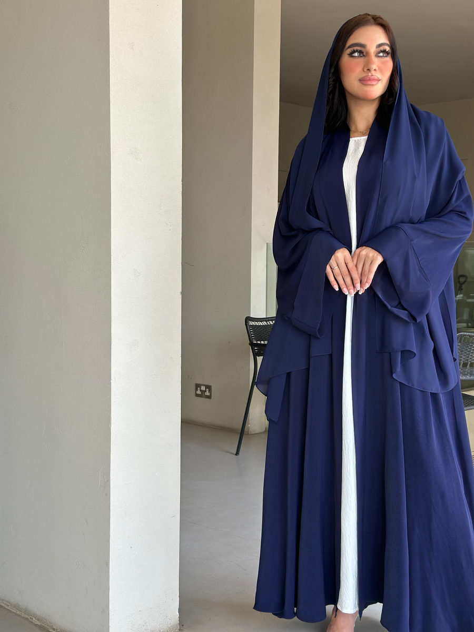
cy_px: 316
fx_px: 876
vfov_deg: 39.7
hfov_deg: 30.3
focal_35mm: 48
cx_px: 237
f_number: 1.78
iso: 64
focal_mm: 6.86
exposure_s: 1/154
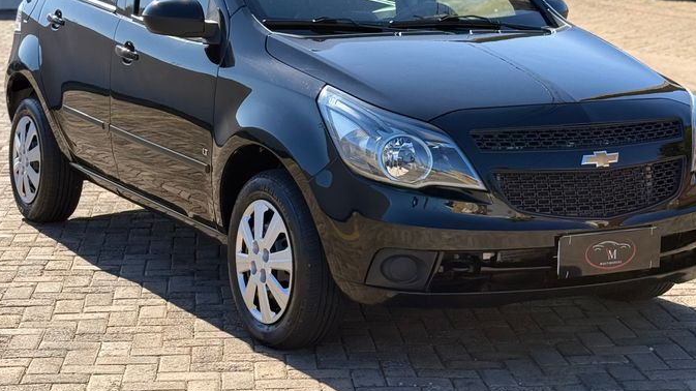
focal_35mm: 63
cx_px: 364
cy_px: 81
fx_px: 1162
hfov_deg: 33.3
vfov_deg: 18.9
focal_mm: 6.76
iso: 100
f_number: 1.78
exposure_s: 1/1754
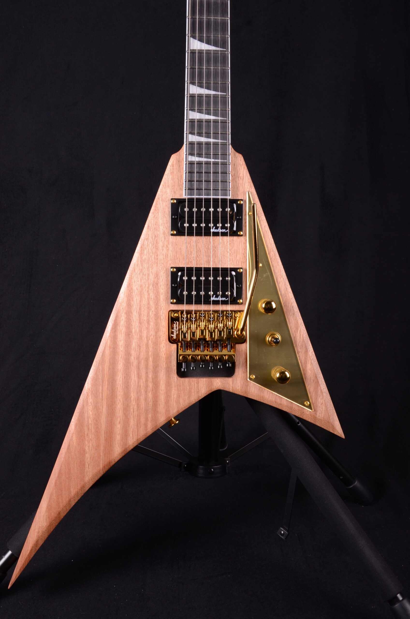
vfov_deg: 49.6
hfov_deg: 34.1
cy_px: 310
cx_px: 205
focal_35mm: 39
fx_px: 669
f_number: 13
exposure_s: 1/200
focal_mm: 26
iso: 200
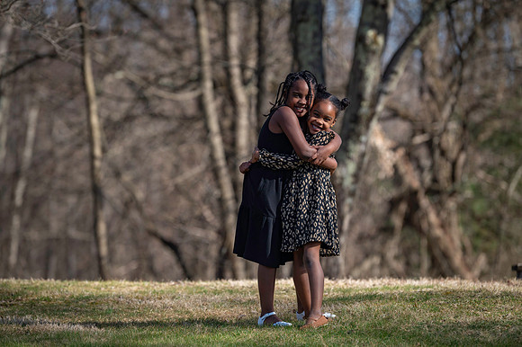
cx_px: 261
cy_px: 174
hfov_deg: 10.3
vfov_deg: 6.9
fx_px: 2898
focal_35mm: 200
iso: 250
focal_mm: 200
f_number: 4
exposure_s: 1/1600
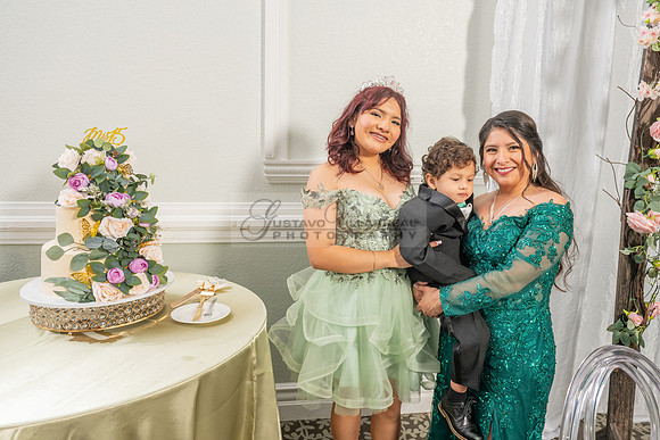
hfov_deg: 64.2
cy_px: 206
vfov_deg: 45.5
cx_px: 355
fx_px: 525
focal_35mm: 29
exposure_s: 1/125
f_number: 4.5
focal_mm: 26
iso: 500
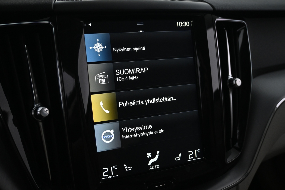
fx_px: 249
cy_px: 95
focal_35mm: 32
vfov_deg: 41.7
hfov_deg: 59.5
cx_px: 142
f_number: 4
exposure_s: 1/25
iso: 1600
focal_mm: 21
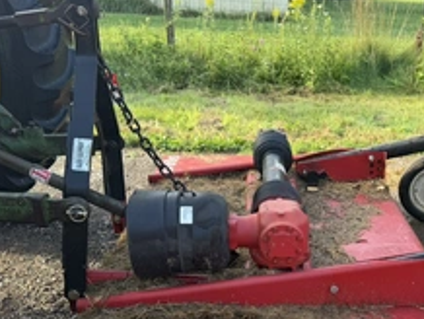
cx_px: 303
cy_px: 280
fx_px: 540
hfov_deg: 42.0
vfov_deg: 31.6
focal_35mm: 44
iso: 80
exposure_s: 1/317
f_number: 1.78
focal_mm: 6.76
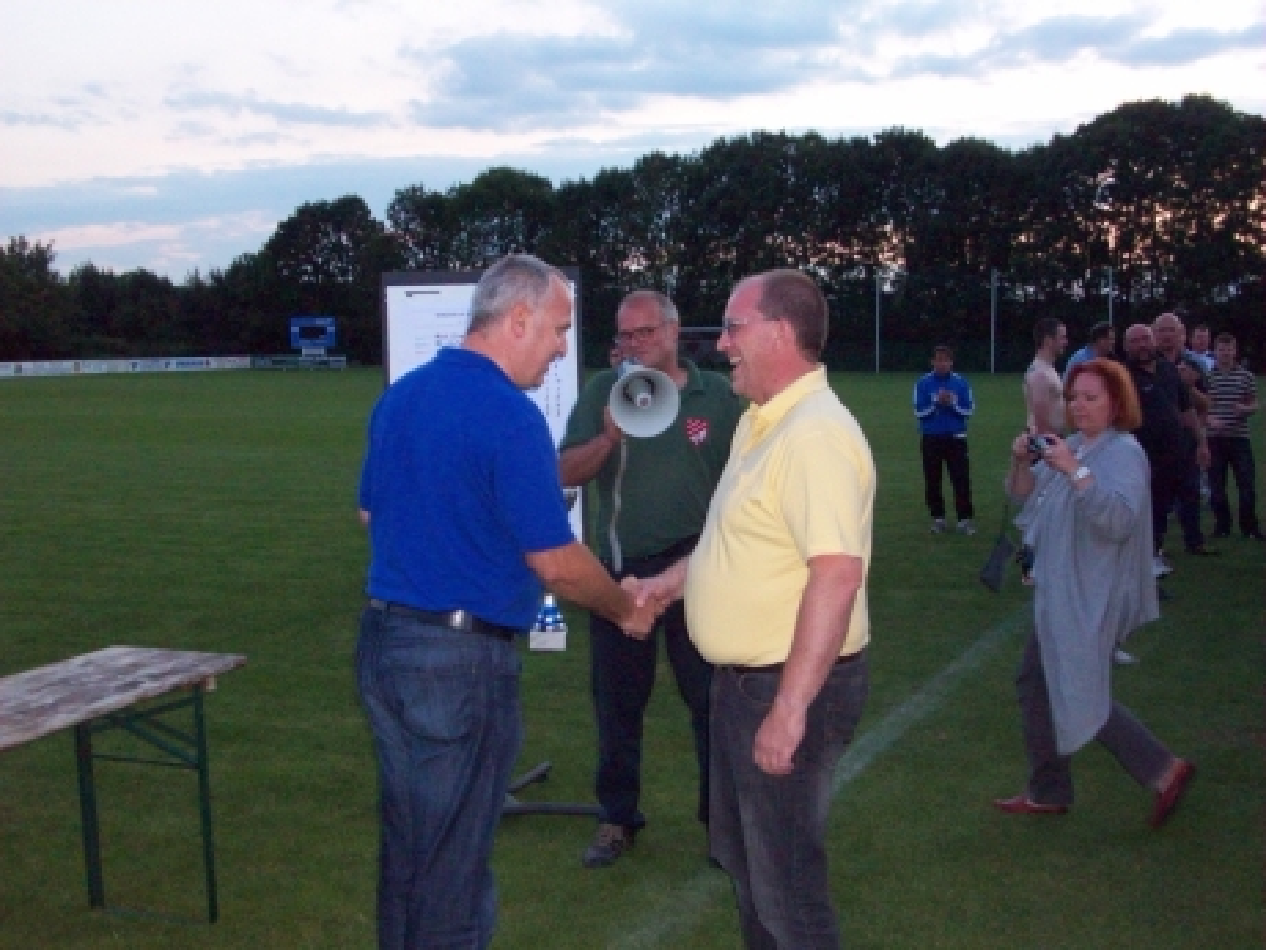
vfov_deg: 34.4
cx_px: 633
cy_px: 475
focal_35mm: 42
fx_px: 1536
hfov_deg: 44.8
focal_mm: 7.1
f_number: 3.2
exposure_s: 1/65.1
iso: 320
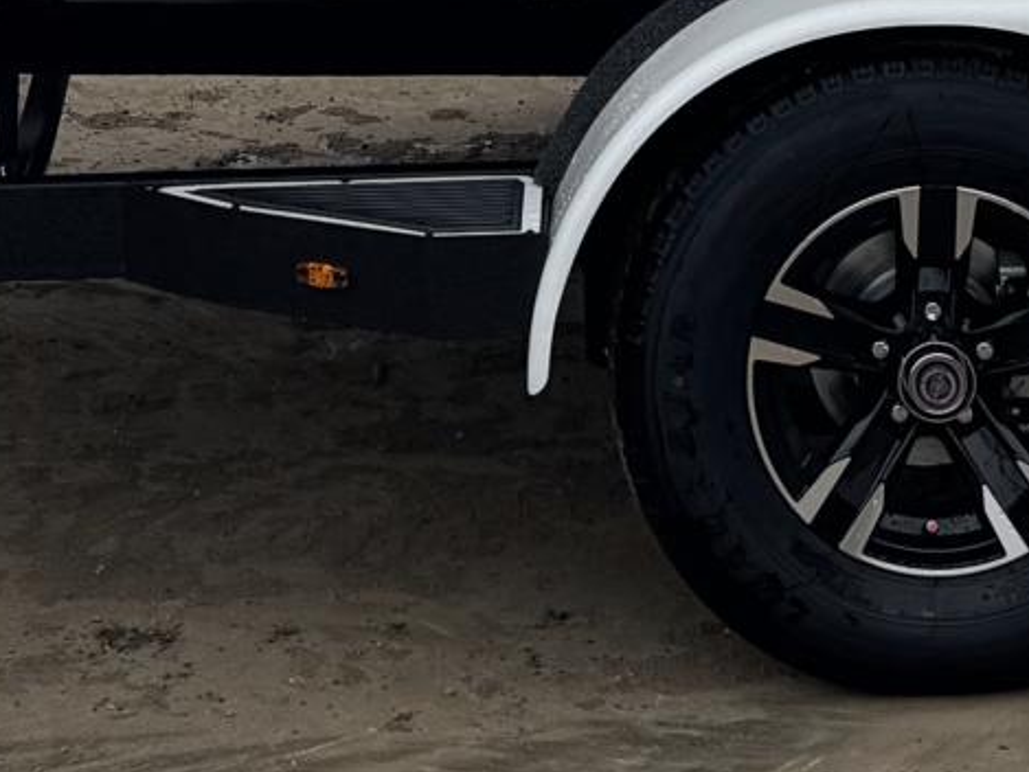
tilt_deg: +0.6
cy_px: -1009
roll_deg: -0.1
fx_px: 3895
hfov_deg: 15.0
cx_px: 606
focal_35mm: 131
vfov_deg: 10.1
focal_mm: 6.76
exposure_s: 1/1923
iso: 80
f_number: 1.78
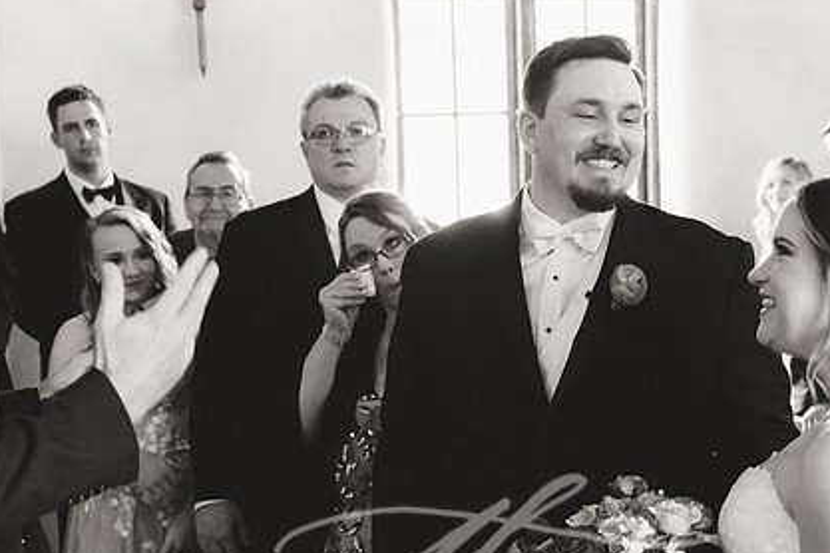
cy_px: 361
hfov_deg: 31.4
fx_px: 1475
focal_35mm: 64
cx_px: 472
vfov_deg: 21.2
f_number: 2.8
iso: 3200
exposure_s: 1/125
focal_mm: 31
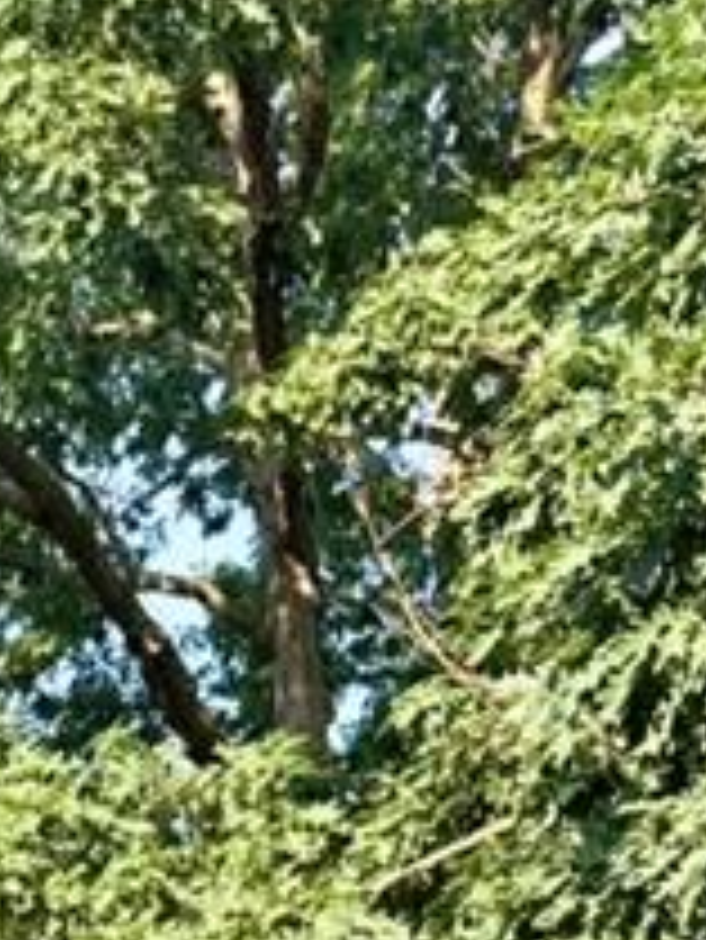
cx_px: -216
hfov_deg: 15.9
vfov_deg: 18.5
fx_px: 2391
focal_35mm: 88
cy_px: 1570
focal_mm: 6.76
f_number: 1.78
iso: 100
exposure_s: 1/931
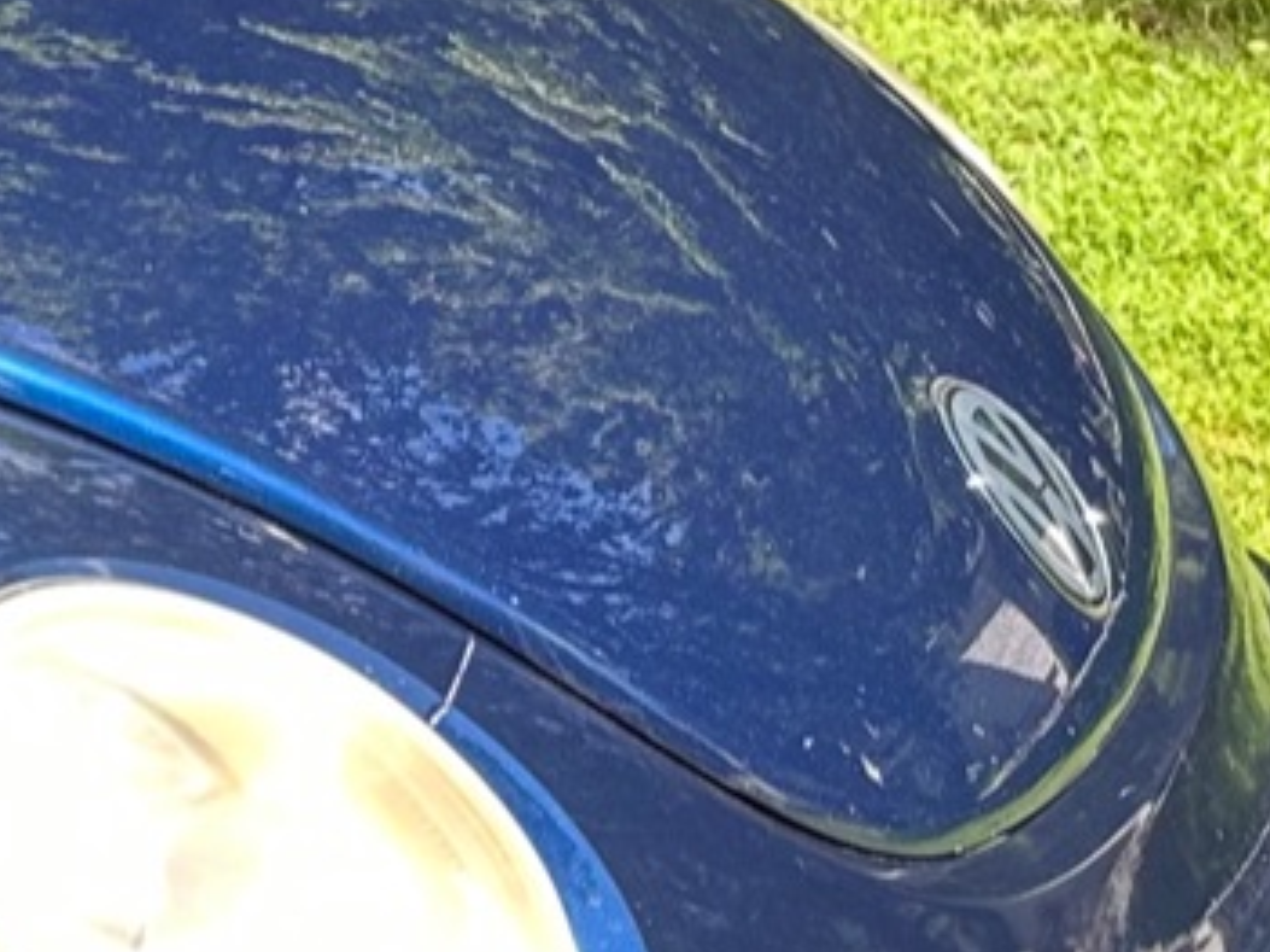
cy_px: -127
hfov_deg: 11.4
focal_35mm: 140
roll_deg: -0.3
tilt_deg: -11.5
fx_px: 5135
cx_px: -1876
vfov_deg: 10.4
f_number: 1.78
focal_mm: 6.86
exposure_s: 1/424
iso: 80
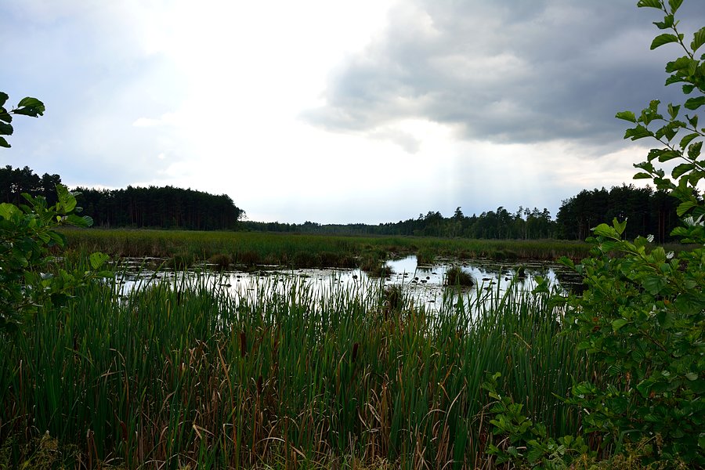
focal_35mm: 32
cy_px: 235
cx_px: 352
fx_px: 617
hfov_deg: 59.5
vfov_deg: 41.7
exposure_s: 1/200
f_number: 9
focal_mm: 21
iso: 100
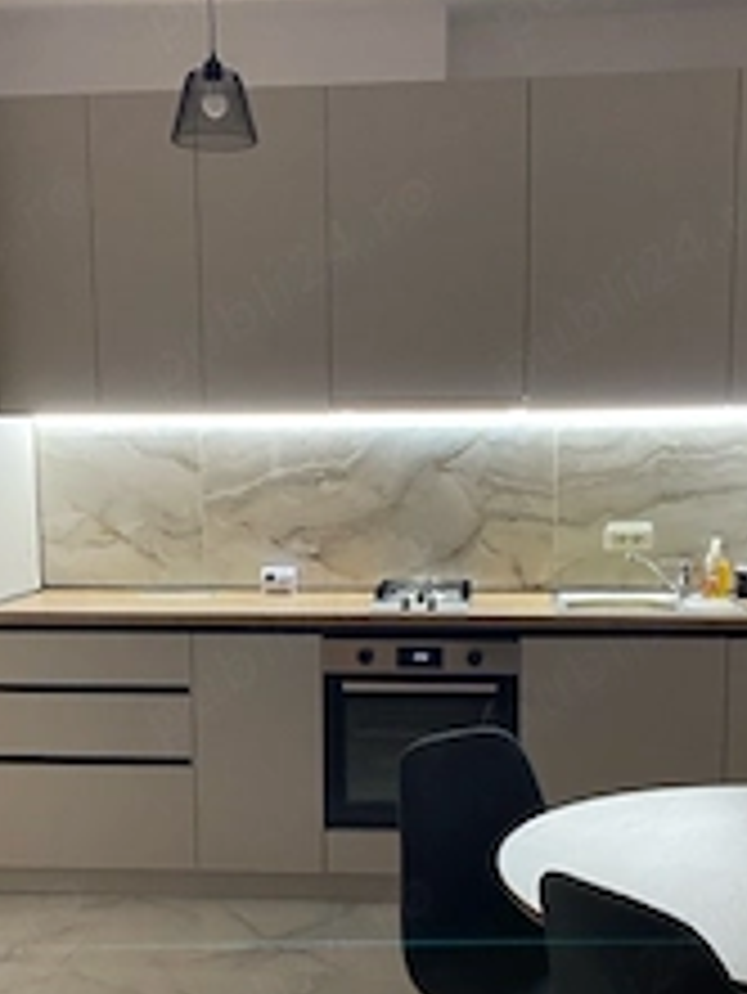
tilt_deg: -9.9
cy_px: 688
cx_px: 378
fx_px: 1351
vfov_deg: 39.8
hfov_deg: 30.9
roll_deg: +1.2
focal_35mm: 47
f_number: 1.8
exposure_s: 1/60
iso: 400
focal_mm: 4.25
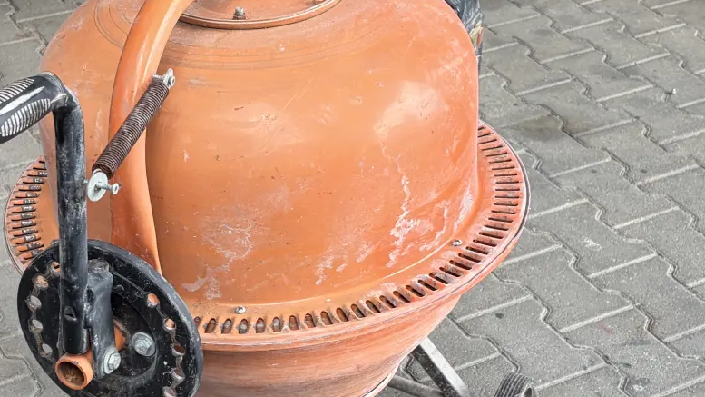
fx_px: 1309
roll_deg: -0.8
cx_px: 323
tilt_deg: -36.1
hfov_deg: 30.1
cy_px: 281
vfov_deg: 17.2
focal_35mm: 70
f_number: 1.6
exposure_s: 1/100
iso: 40
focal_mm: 5.96
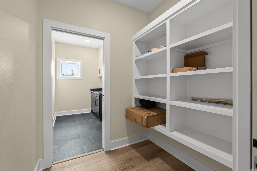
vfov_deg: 73.8
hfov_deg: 96.7
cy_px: 86
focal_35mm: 16
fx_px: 114
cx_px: 128
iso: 100
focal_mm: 16
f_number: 3.5
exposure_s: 1/5
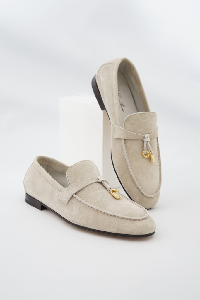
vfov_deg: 39.6
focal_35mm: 50
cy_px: 150
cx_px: 100
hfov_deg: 27.0
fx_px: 416
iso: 640
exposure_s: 1/15
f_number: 6.3
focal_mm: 50
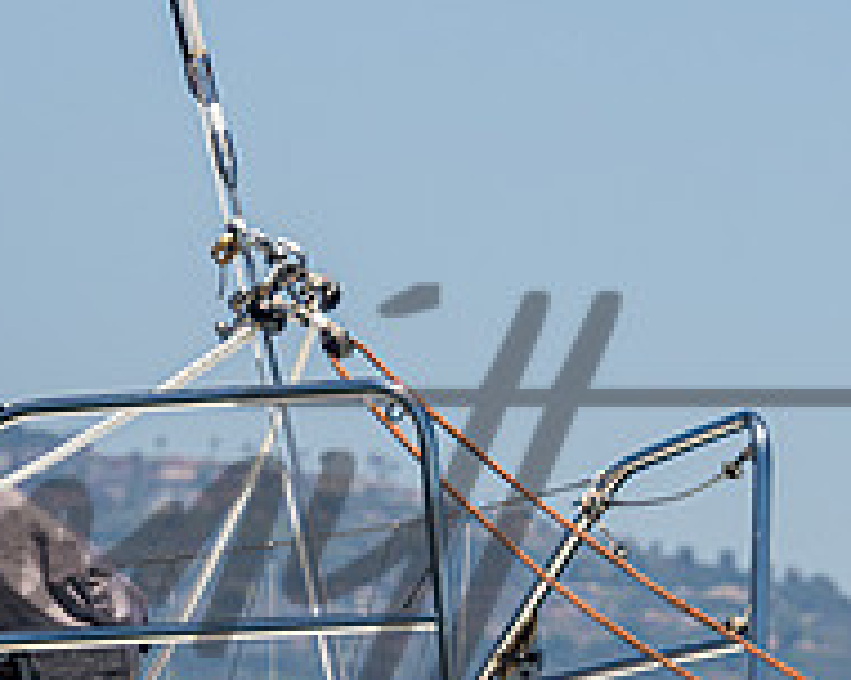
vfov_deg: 2.4
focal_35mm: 647
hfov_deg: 3.0
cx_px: -333
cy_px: 342
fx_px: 16296
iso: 400
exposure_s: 1/1600
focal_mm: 180
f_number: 8
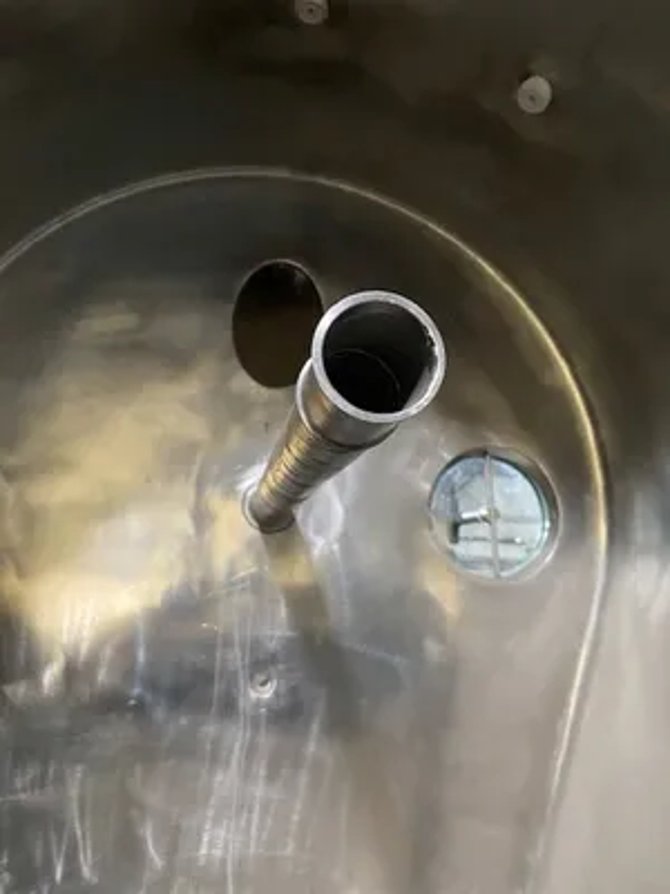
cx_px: 335
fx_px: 671
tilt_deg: +12.4
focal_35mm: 26
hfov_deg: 53.1
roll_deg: -2.3
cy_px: 447
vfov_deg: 67.3
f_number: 1.8
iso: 640
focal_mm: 4.25
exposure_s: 1/30
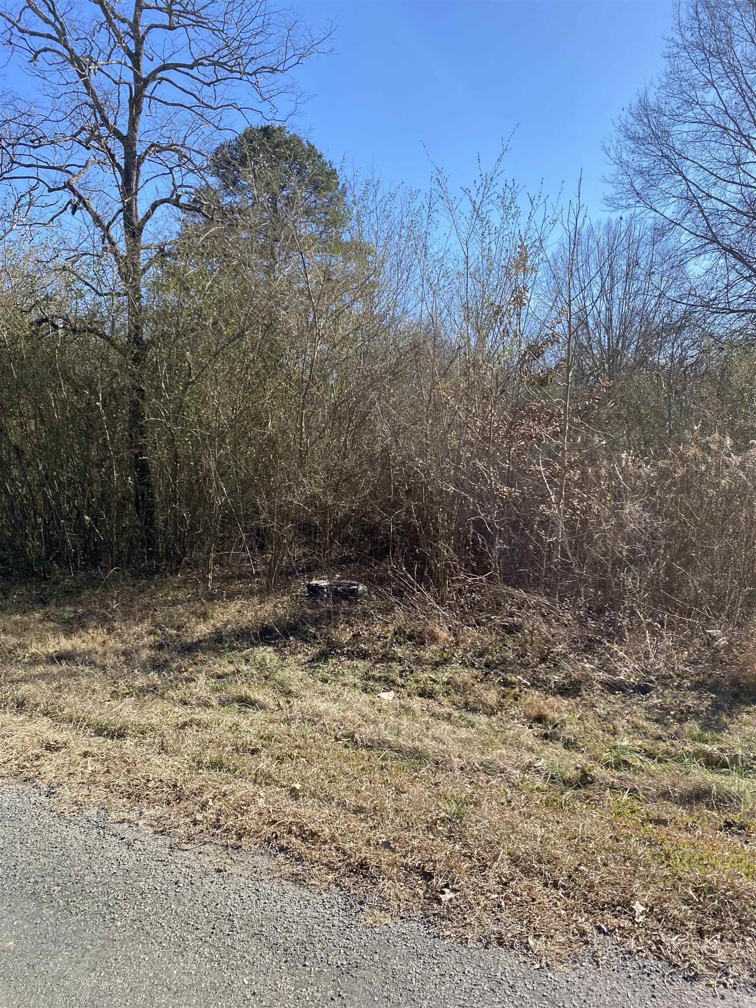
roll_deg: -0.3
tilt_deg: -2.4
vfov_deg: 67.3
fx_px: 757
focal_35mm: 26
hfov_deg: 53.1
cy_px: 504
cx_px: 378
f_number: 1.8
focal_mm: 4.25
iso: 32
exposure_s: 1/1287
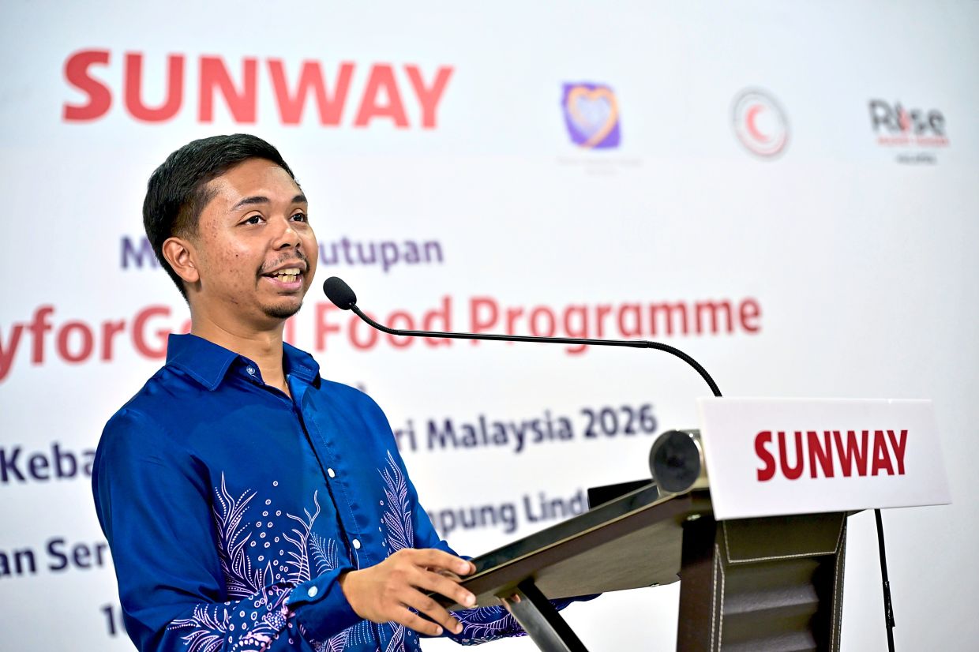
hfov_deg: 24.8
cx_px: 490
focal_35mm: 82
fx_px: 2229
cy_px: 326
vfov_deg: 16.6
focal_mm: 82
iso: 1600
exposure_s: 1/160
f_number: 4
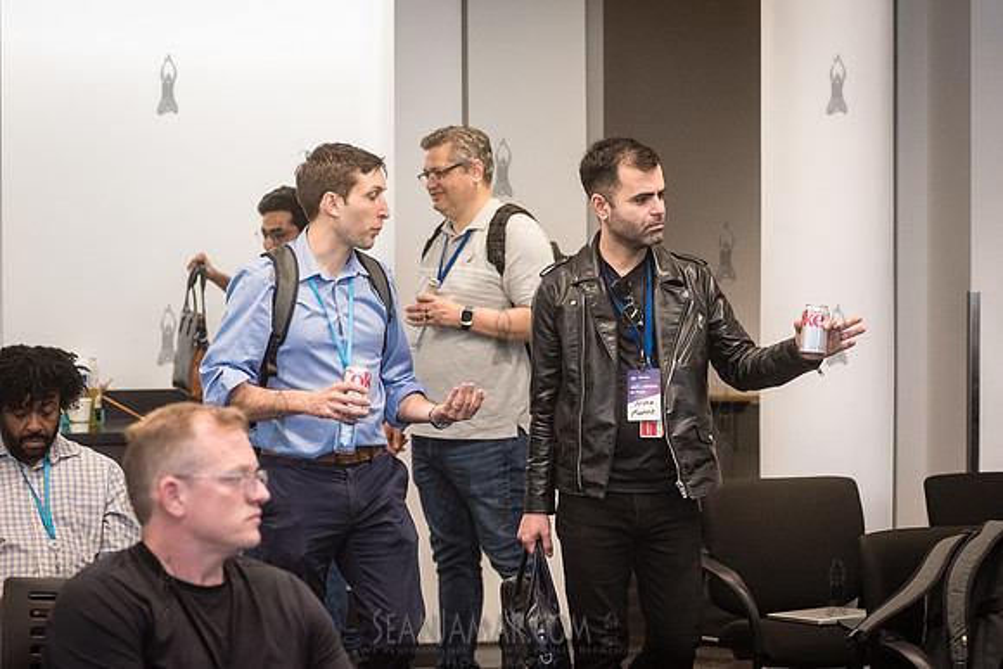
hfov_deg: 22.5
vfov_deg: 15.1
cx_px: 499
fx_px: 2520
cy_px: 344
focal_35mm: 90
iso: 4000
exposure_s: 1/250
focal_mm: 86
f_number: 3.5
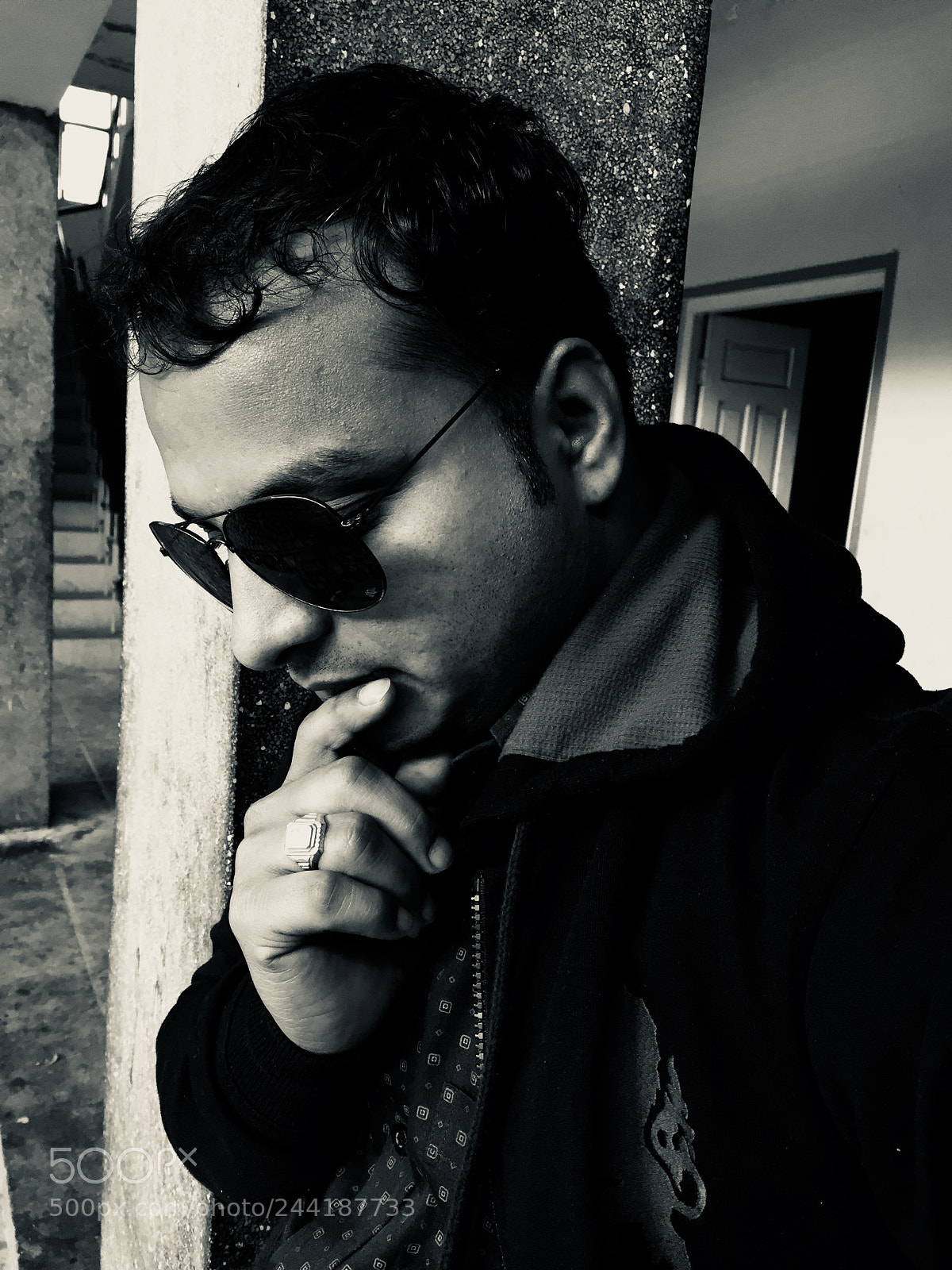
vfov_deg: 61.7
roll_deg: -4.4
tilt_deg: -7.7
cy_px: 635
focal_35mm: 29
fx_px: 1063
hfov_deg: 48.2
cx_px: 476
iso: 32
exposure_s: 1/33
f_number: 2.2
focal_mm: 4.15
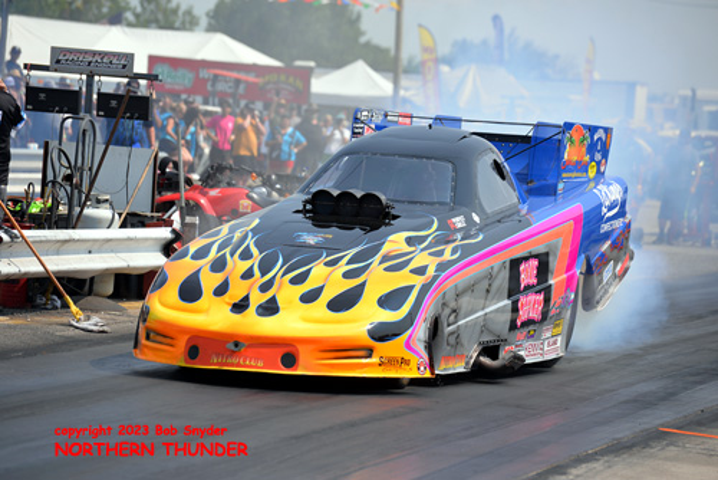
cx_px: 359
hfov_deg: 11.1
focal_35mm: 185
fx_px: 3692
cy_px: 240
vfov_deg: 7.4
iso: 400
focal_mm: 185
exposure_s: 1/1600
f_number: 7.1
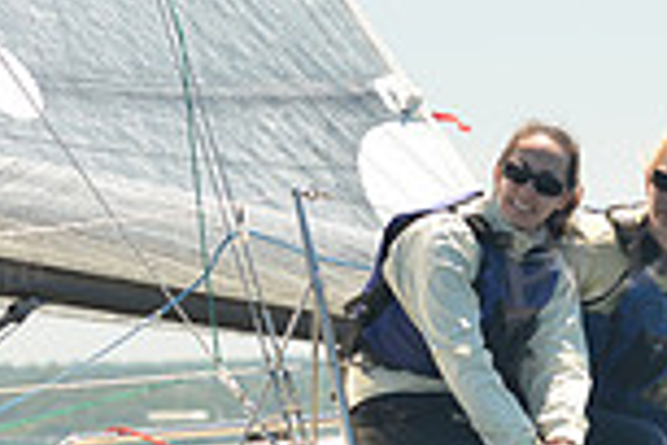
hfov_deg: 5.5
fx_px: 6892
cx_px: 275
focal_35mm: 372
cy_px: 495
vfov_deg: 3.7
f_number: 4
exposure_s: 1/800
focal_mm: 98
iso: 400
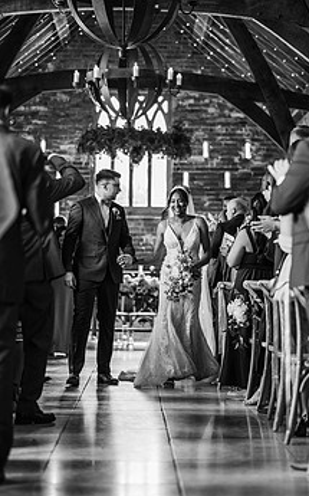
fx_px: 1526
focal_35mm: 113
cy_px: 230
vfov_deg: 18.5
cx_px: 180
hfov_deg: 11.6
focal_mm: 85
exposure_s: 1/200
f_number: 2
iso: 1000
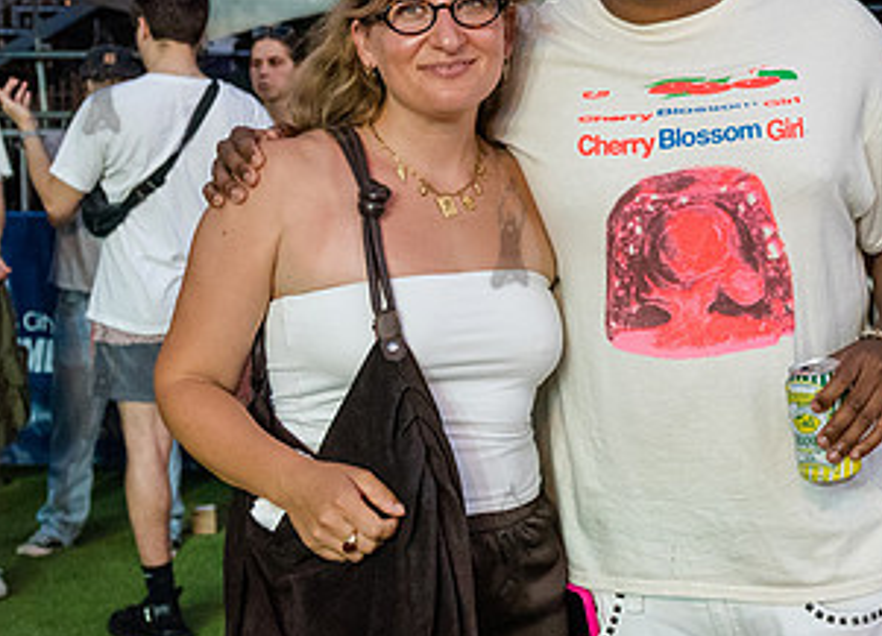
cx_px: 634
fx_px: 1935
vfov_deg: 18.6
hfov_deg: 25.4
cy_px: 233
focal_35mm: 77
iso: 4000
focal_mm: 31
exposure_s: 1/500
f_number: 4
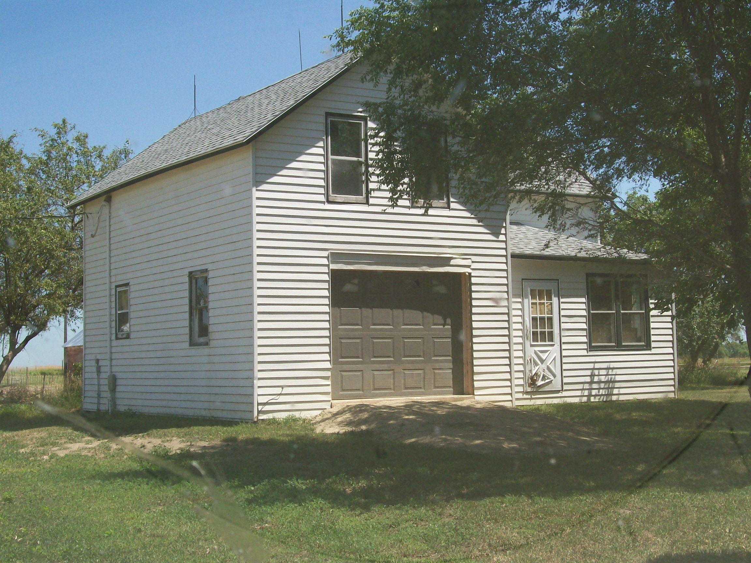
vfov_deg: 26.1
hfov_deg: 34.3
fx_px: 1215
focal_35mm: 56
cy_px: 282
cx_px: 376
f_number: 6
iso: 80
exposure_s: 1/322
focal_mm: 9.4
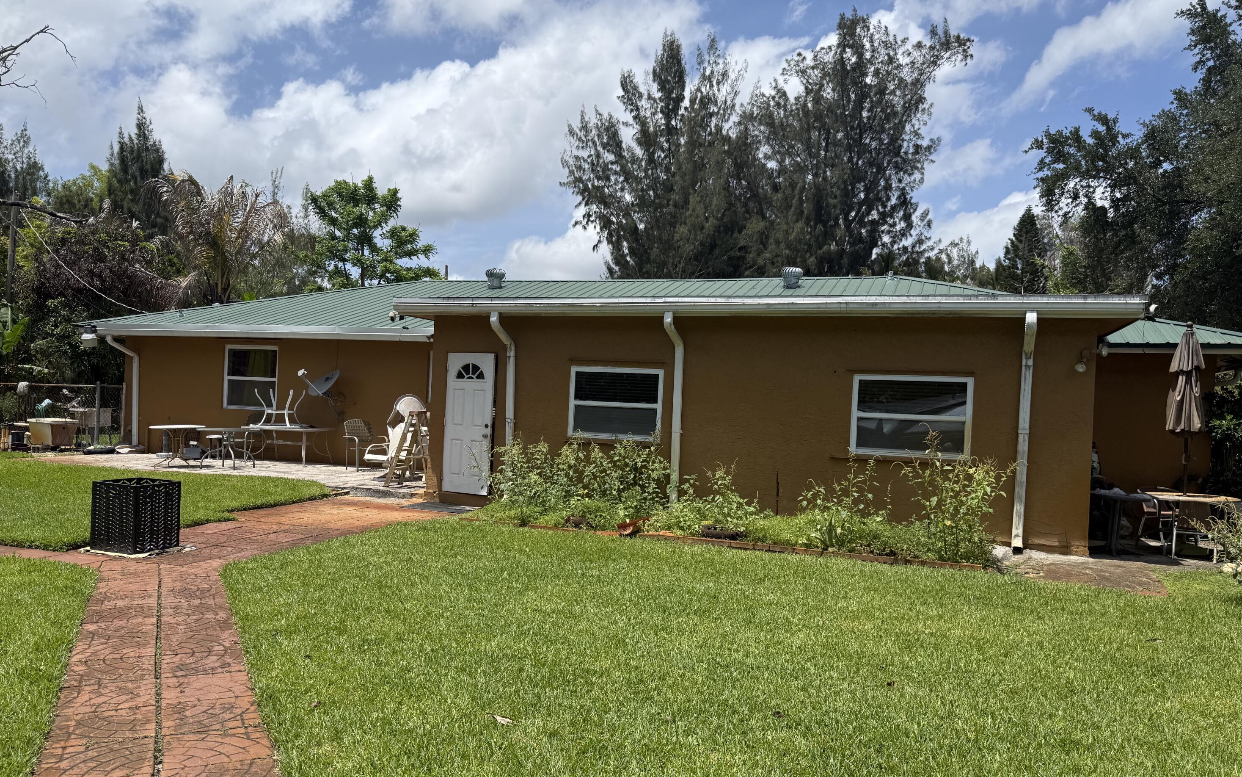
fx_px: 880
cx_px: 625
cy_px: 416
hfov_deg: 70.4
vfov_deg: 47.6
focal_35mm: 26
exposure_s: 1/6173
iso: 80
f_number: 1.78
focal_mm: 6.76
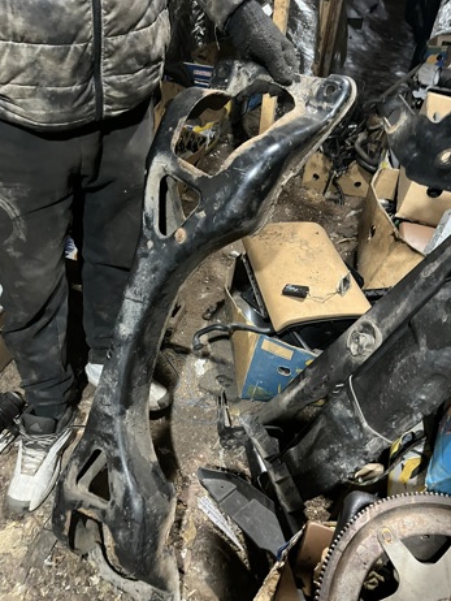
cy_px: 300
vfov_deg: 65.3
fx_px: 469
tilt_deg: -40.8
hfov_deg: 51.4
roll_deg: -7.4
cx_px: 224
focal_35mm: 27
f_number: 1.6
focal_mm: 5.1
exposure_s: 1/25
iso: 640
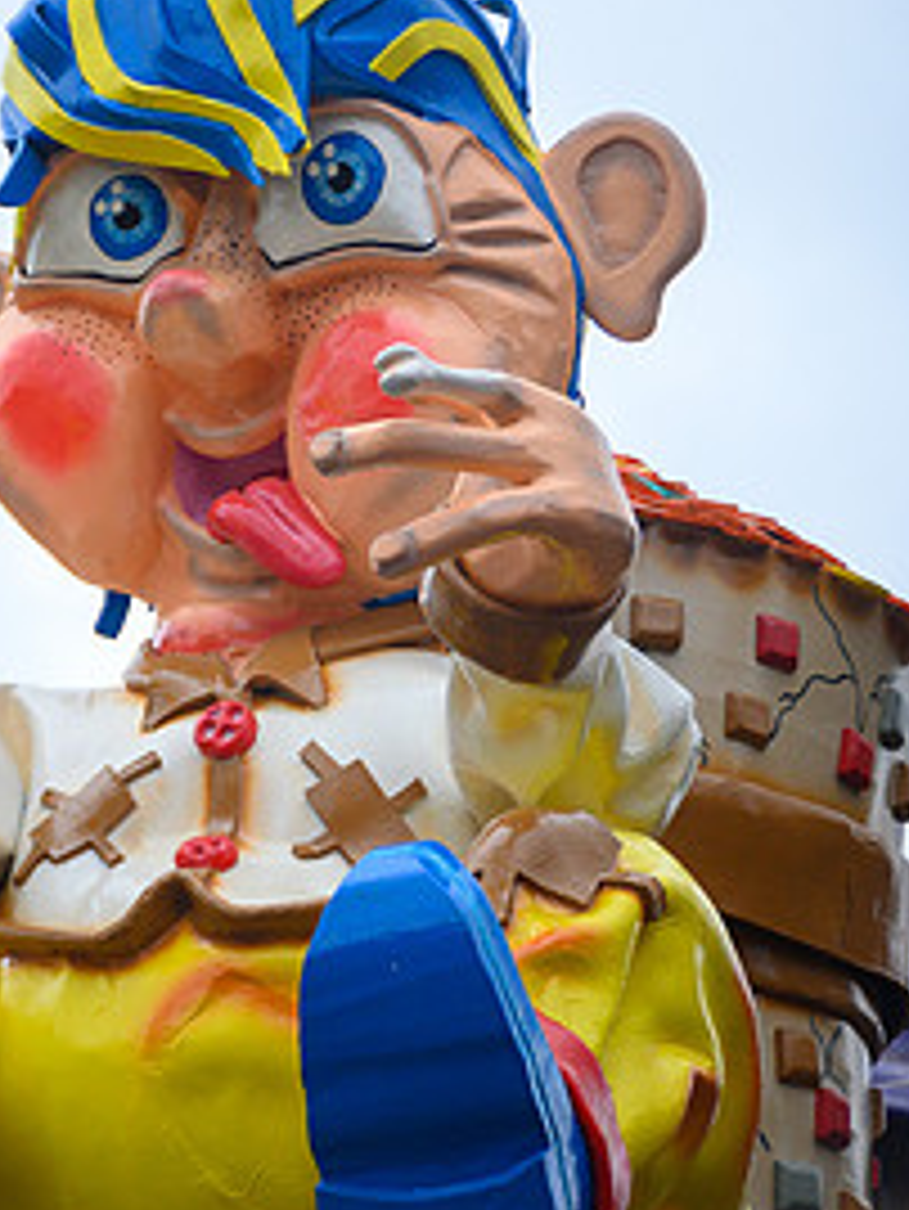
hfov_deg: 9.3
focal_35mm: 159
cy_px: 553
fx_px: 5563
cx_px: 261
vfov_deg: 12.4
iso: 400
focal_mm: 66
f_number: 5
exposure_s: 1/400
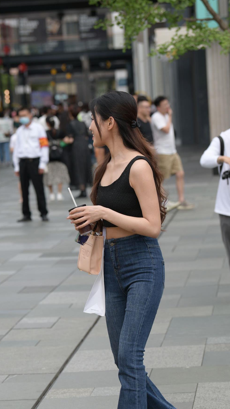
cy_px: 250
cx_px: 93
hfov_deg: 8.0
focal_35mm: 151
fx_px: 1637
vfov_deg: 14.2
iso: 320
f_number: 4.5
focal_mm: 102
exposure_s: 1/1250
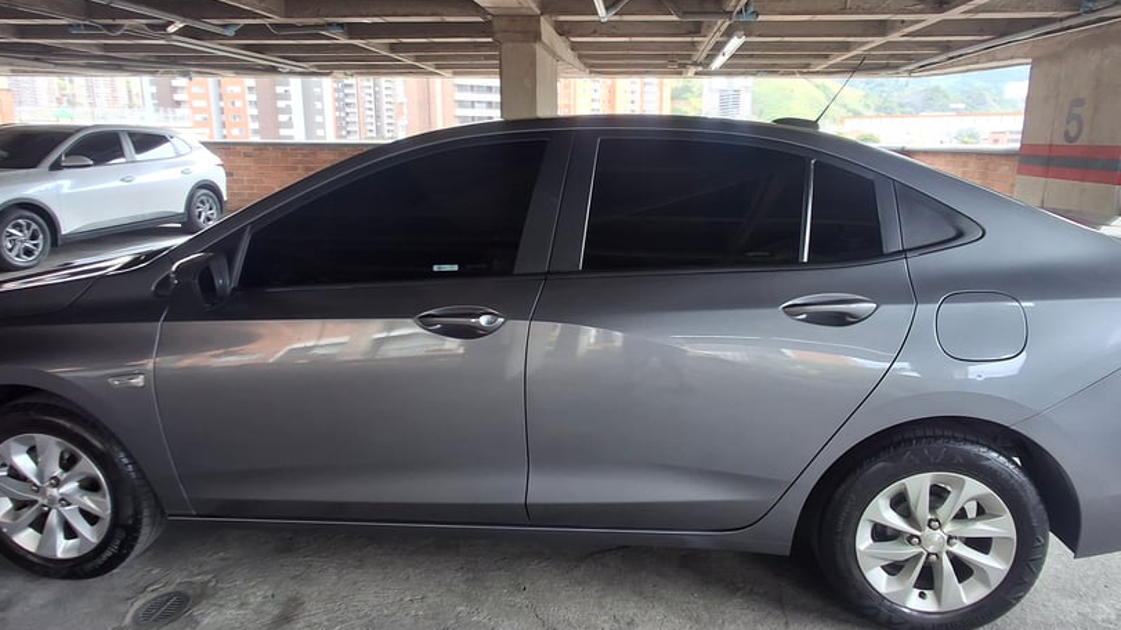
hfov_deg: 81.1
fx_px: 654
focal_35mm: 22
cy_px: 280
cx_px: 590
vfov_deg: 51.4
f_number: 2.2
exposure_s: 1/60
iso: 40
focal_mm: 1.64
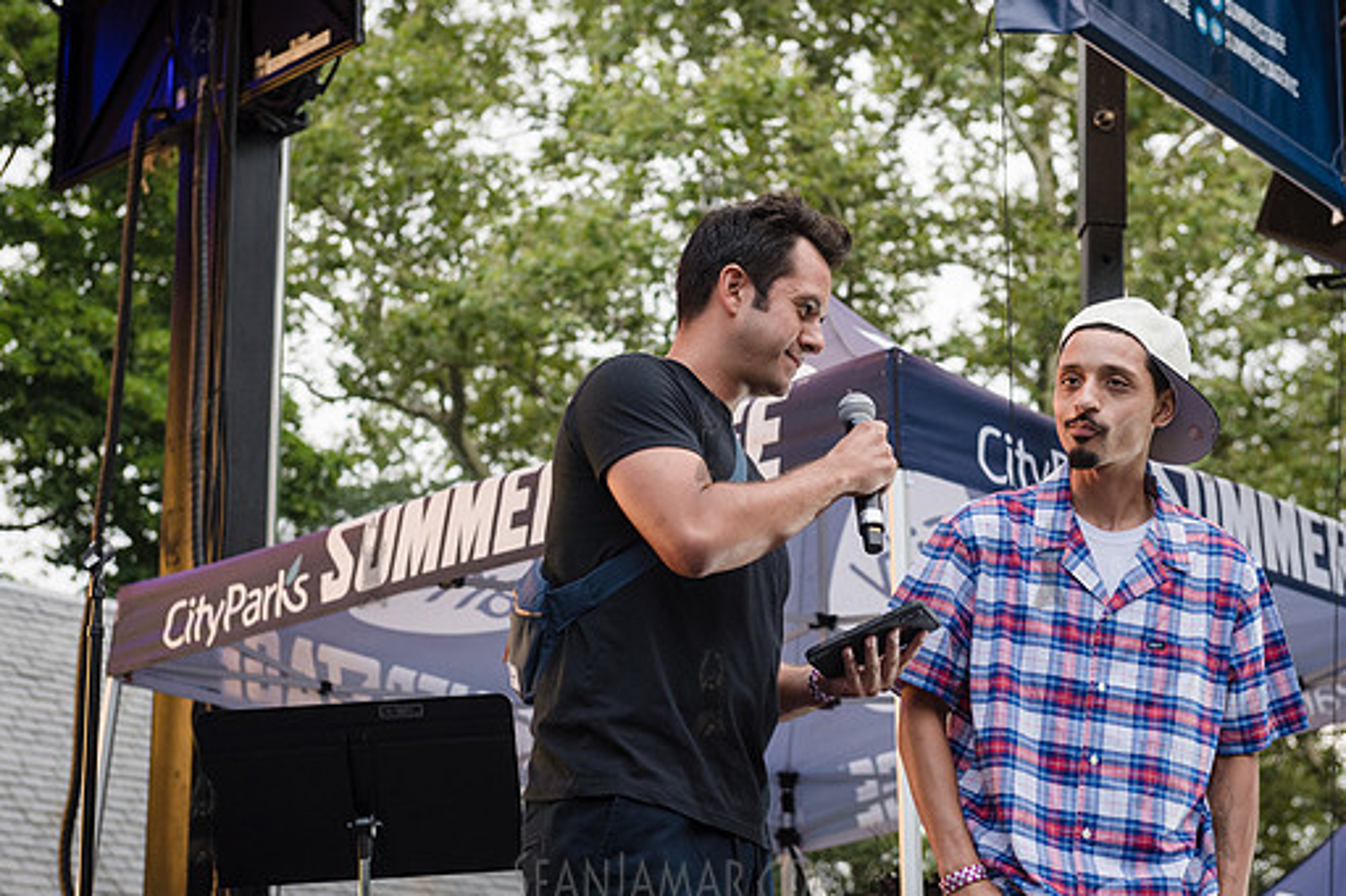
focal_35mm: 68
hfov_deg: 29.7
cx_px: 710
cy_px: 435
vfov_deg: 20.0
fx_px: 2541
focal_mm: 60
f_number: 4.5
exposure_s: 1/160
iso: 1000
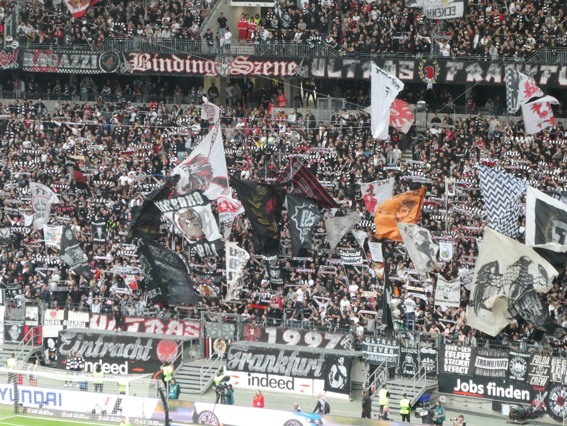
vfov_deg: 8.0
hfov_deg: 10.7
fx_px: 3030
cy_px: 213
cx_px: 284
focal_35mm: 185
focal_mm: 33.2
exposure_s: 1/80
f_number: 5.6
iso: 800
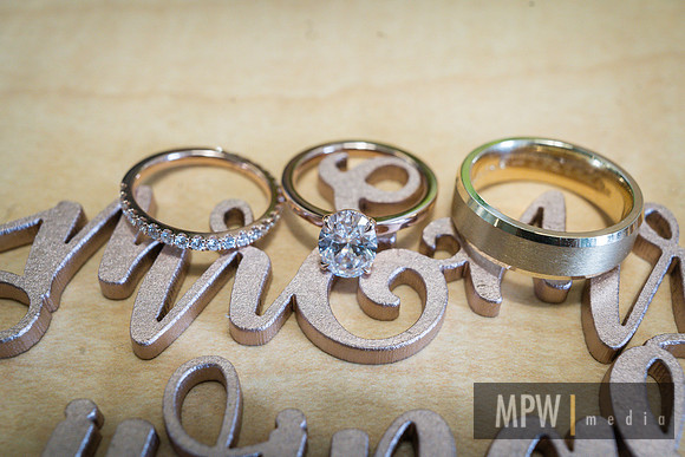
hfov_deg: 52.5
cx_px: 342
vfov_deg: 36.5
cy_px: 228
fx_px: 694
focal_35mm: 36
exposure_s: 1/125
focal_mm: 35
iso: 2500
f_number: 8
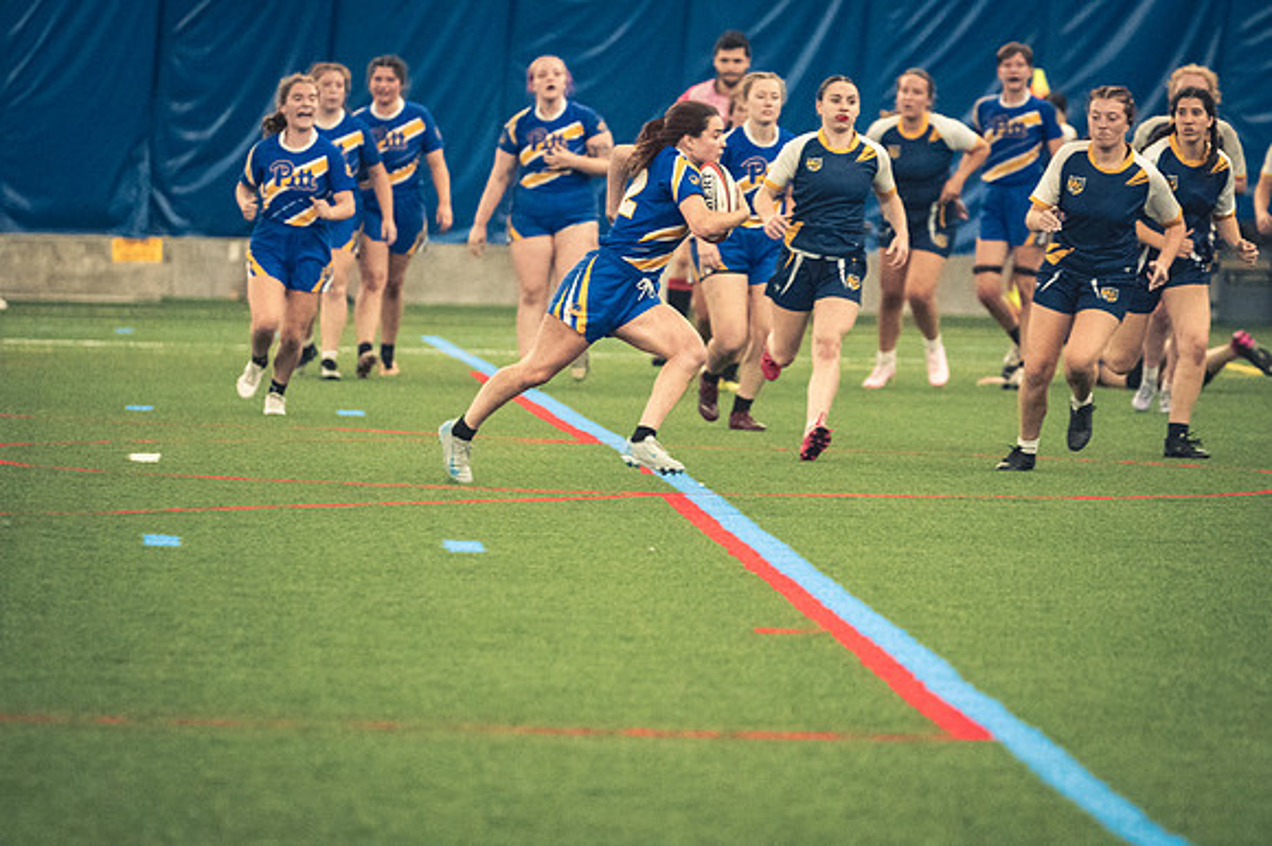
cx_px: 636
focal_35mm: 277
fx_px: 9781
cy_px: 423
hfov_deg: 7.4
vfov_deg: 5.0
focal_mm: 185
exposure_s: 1/500
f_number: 2.8
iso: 12800
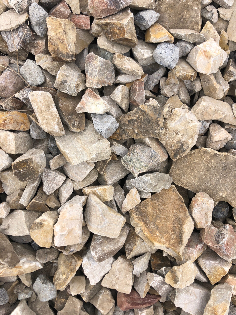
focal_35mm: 28
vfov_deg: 63.4
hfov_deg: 49.7
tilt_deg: -65.0
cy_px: 158
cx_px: 118
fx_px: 255
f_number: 1.8
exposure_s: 1/685
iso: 20
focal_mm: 3.99
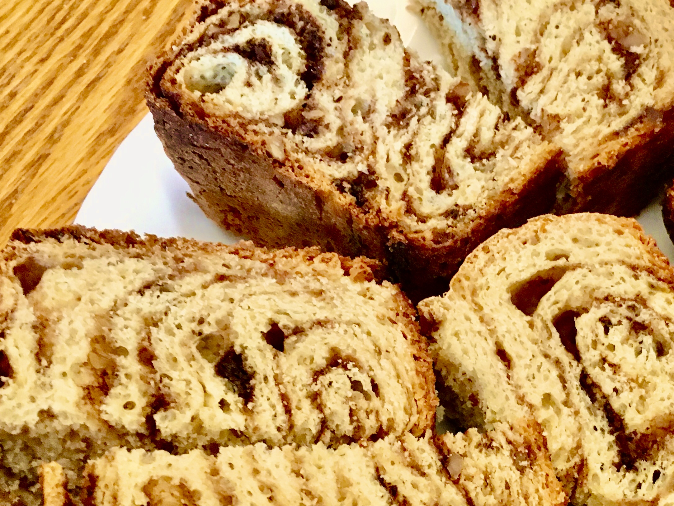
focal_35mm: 54
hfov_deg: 34.1
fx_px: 1051
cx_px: 567
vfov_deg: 26.7
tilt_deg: -60.4
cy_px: 385
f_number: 2.2
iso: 250
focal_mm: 4.15
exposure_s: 1/15
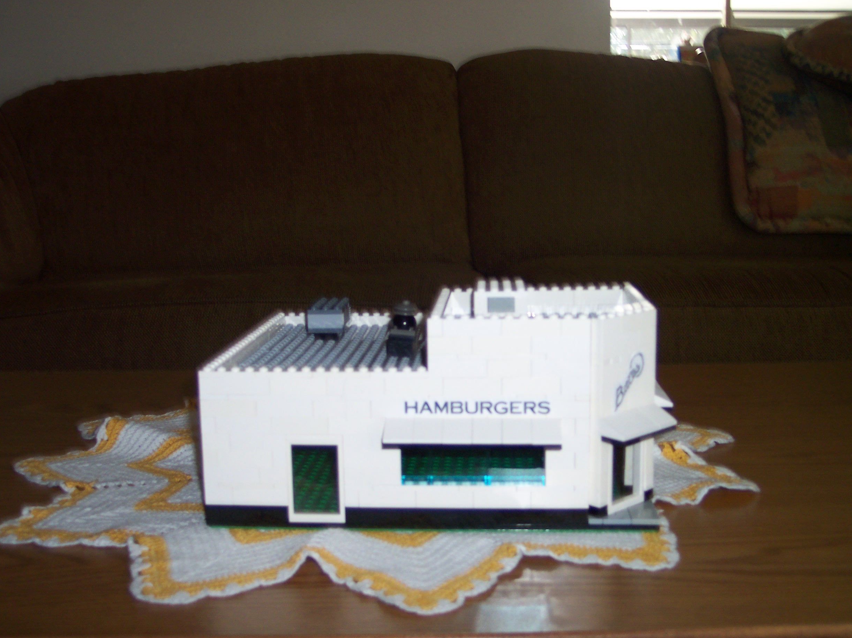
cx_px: 438
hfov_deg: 46.8
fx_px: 984
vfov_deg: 35.9
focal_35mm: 40
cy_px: 310
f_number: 2.8
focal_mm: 8
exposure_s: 1/30
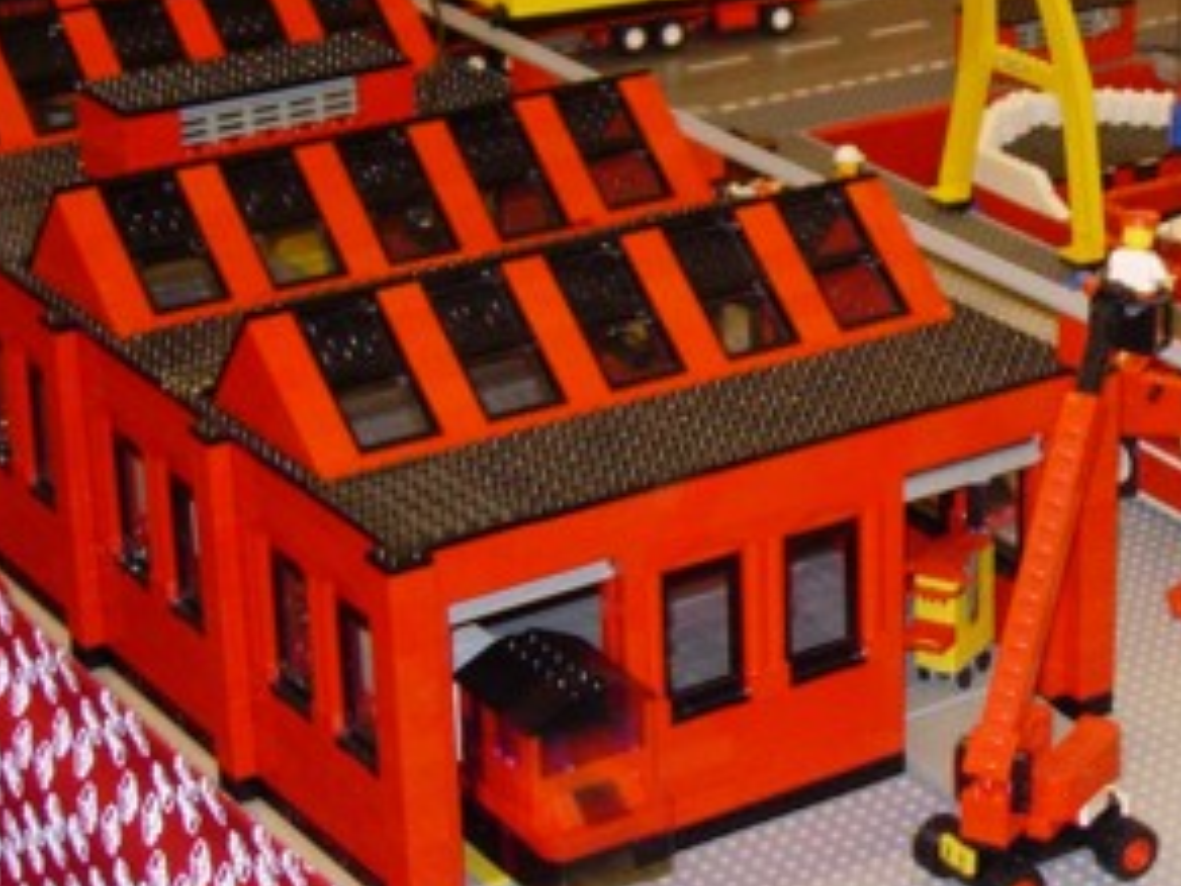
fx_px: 3548
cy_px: 388
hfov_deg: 18.1
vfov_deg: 14.2
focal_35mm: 104
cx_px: 1351
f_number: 2.8
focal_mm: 7.8
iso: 79
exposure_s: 1/10.3
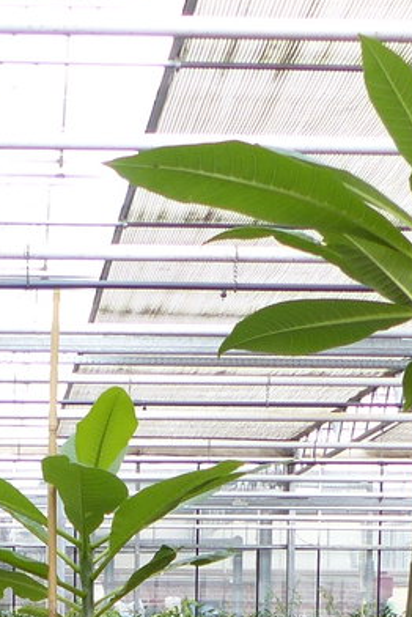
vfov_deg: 17.4
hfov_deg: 12.8
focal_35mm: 106
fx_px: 1816
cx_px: 25
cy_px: 913
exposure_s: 1/100
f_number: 2.8
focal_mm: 4.5
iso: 100
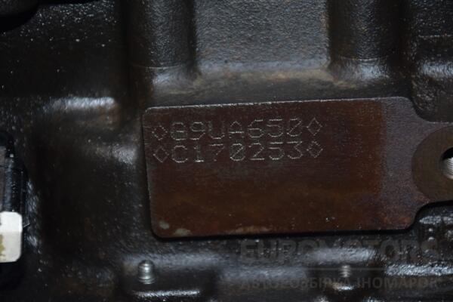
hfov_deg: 13.0
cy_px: 151
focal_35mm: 158
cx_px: 226
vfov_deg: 8.7
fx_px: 1982
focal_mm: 105
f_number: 5.6
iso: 800
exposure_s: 1/60
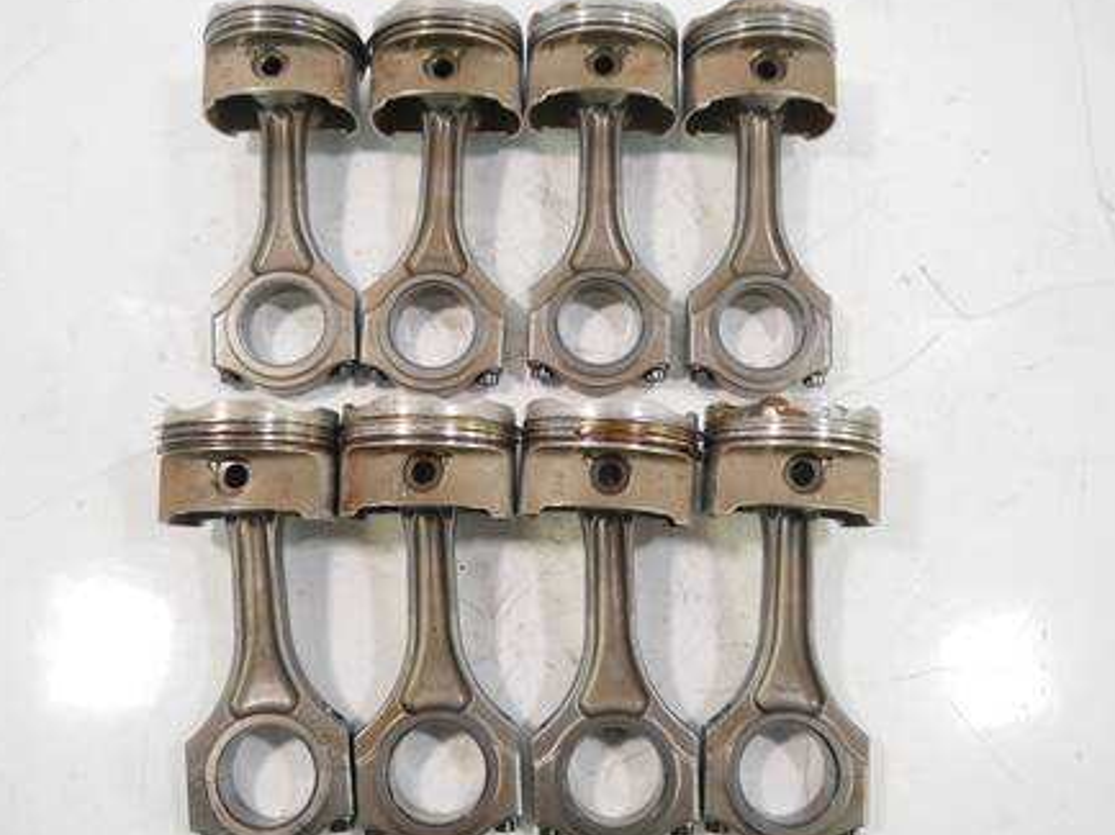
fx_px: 998
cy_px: 424
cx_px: 540
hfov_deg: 58.4
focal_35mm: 31
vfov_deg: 45.4
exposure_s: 1/60
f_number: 3.5
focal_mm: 14
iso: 640
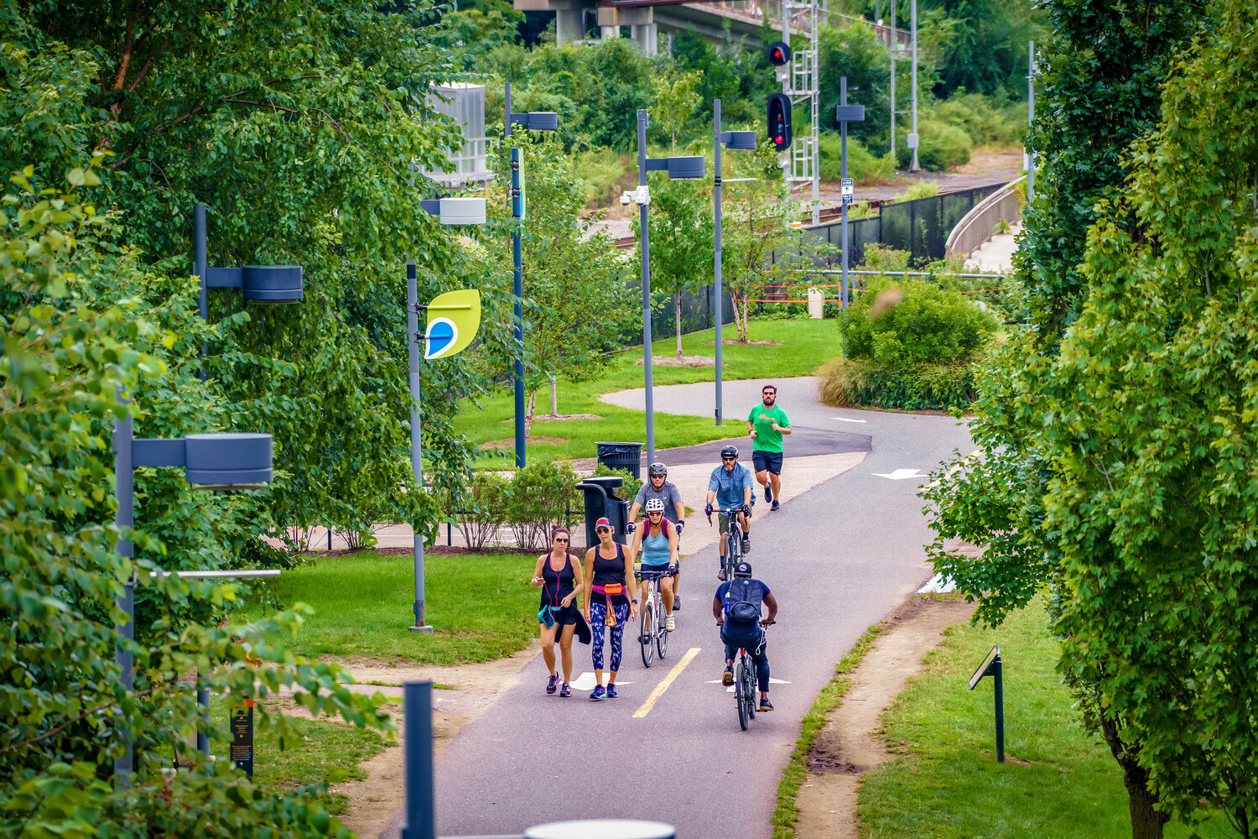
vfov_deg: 7.1
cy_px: 420
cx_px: 629
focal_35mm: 194
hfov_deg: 10.6
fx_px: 6779
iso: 400
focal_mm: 194
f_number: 5.6
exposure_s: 1/320
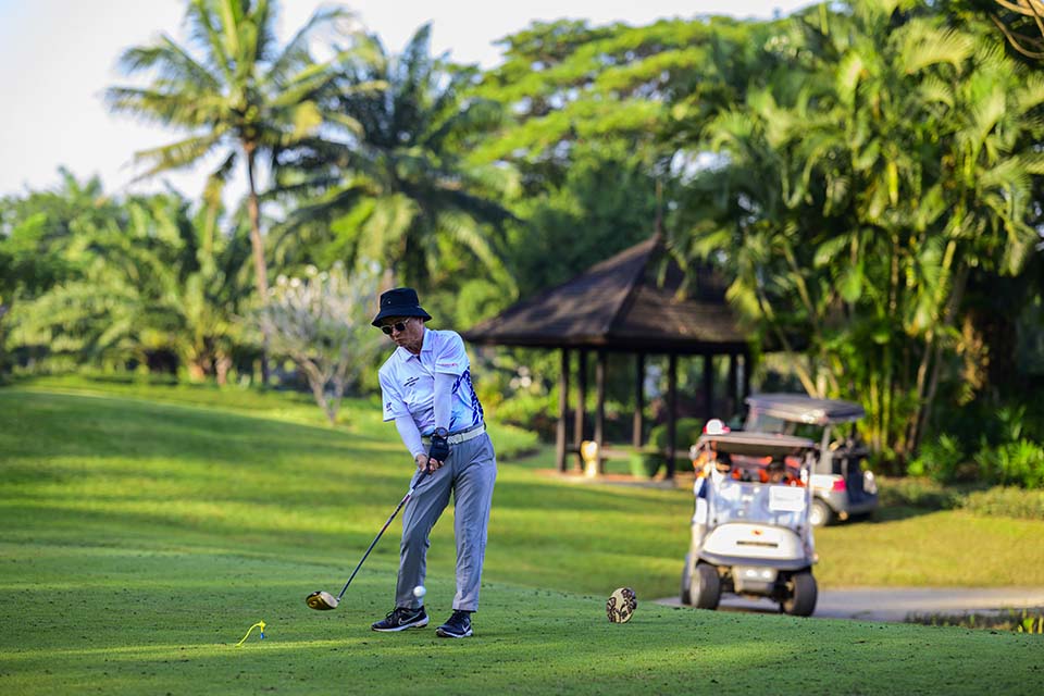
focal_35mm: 85
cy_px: 348
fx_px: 2465
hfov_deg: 23.9
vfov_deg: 16.1
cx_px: 522
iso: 800
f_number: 1.8
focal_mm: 85
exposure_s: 1/2500
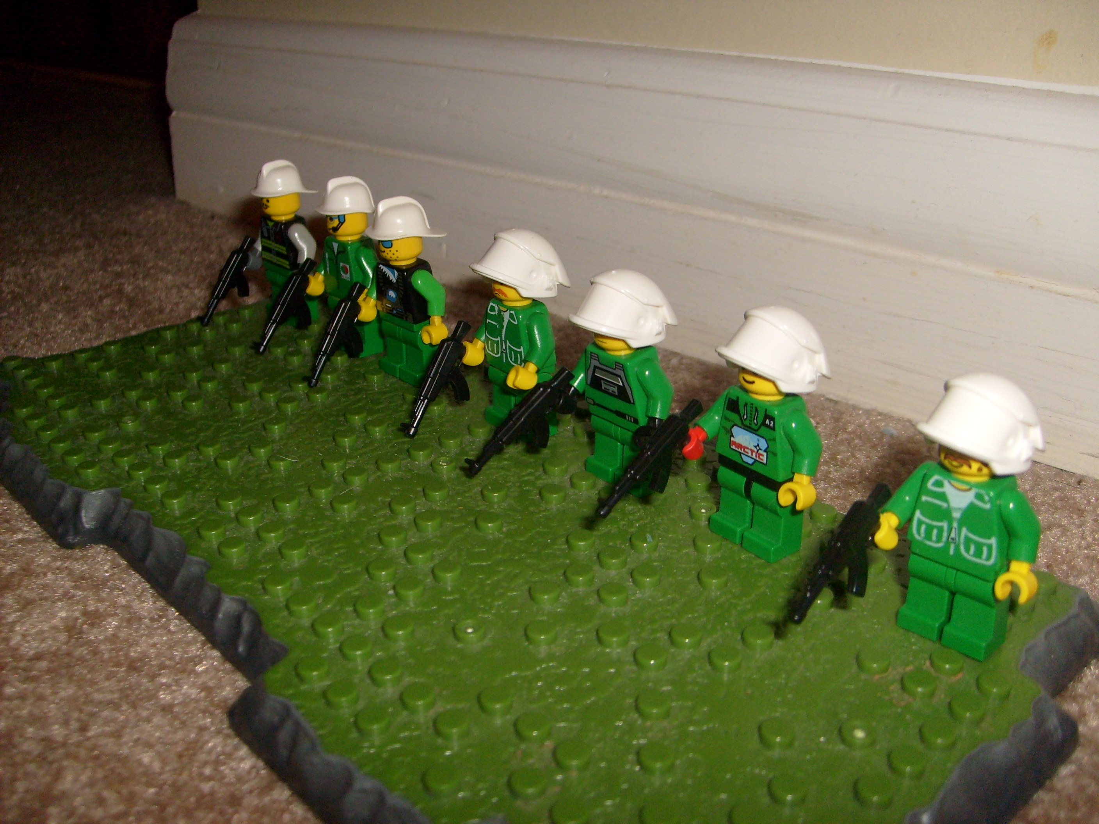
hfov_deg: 52.6
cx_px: 550
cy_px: 412
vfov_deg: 40.7
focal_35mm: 35
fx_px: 1111
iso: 100
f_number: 2.8
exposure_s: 1/45
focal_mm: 5.8
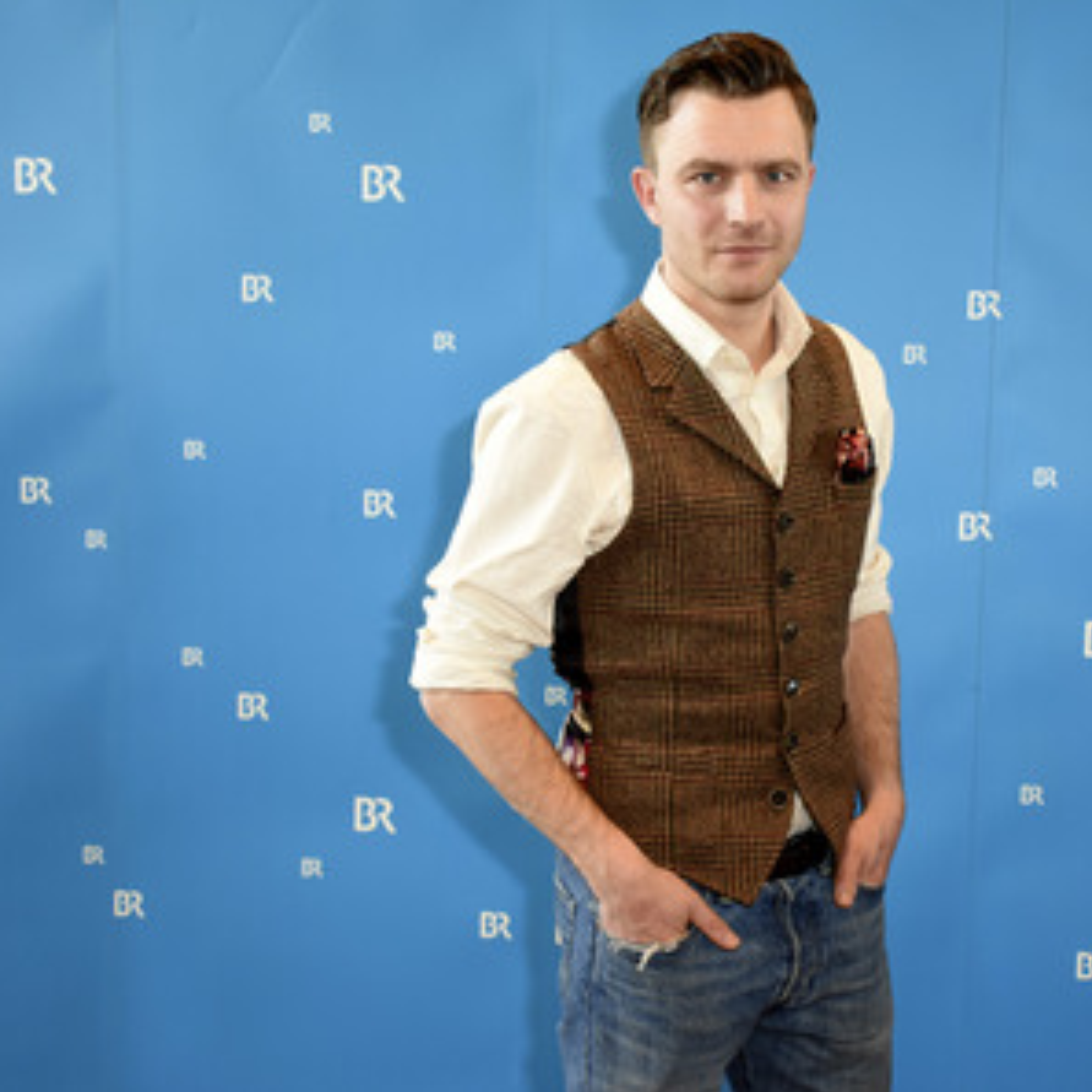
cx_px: 700
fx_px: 2070
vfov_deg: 29.6
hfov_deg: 29.4
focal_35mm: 58
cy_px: 548
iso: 1000
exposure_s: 1/125
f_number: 4.5
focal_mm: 30
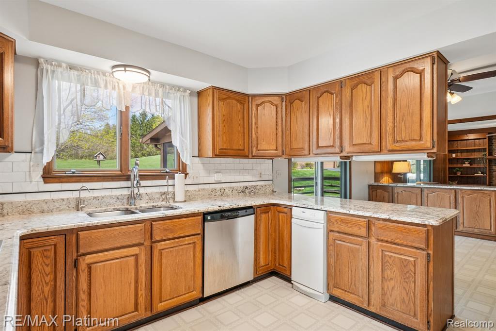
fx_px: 248
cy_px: 166
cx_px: 248
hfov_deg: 90.0
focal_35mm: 18
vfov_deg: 67.3
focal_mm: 12
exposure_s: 1/20
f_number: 8
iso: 400
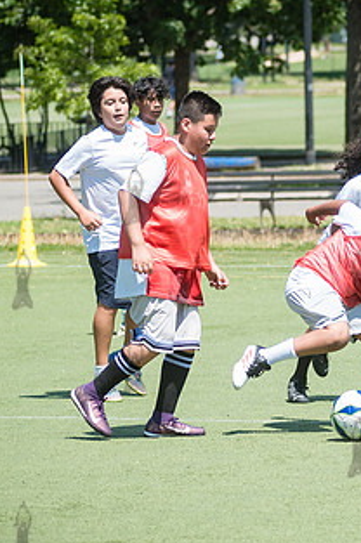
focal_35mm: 301
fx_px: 4537
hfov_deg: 4.5
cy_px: 346
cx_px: 352
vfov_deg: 6.8
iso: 200
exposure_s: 1/1250
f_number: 4
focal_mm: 112
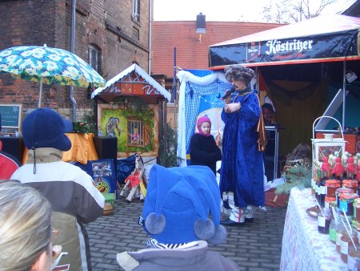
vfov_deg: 40.7
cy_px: 136
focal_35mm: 35
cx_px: 180
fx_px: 364
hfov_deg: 52.6
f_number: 2.6
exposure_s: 1/40
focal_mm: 5.8
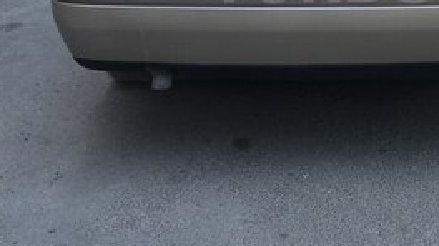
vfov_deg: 14.9
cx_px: 381
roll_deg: -0.3
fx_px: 919
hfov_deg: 26.1
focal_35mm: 79
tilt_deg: -14.5
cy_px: -22
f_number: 2.2
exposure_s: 1/115
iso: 25
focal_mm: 4.15
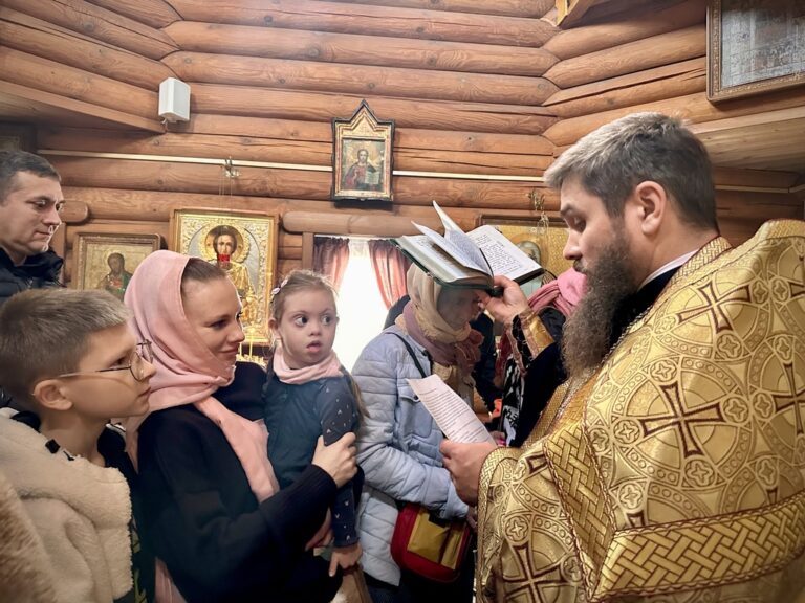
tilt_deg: +1.1
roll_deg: -2.1
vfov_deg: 56.8
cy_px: 302
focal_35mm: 24
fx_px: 558
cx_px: 402
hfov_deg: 71.6
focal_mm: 6.86
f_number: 1.78
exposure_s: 1/60
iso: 640
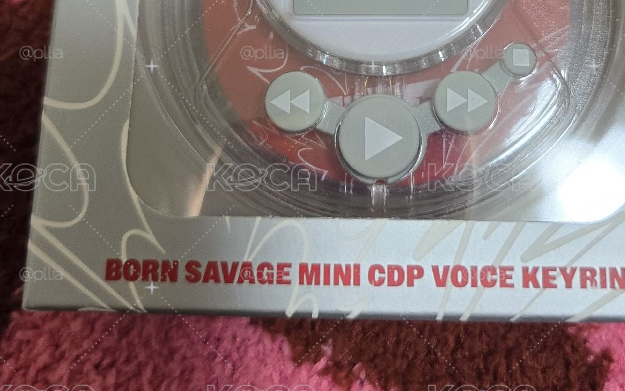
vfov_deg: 26.4
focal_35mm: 46
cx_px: 373
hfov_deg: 43.3
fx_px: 783
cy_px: -8
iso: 200
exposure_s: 1/180
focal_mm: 6.3
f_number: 1.7
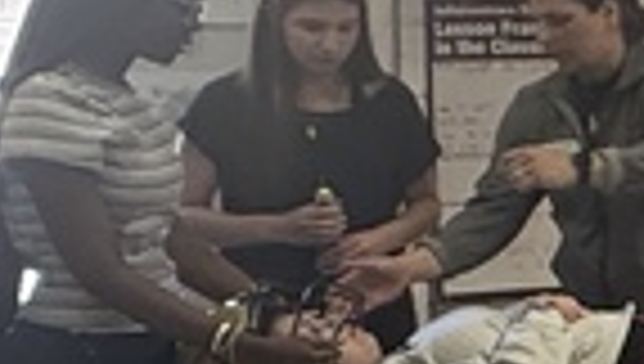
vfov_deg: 11.2
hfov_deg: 15.3
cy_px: 198
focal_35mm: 109
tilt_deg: -5.2
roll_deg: -1.7
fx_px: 1864
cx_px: 1329
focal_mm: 2.22
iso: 320
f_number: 2.2
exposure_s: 1/120
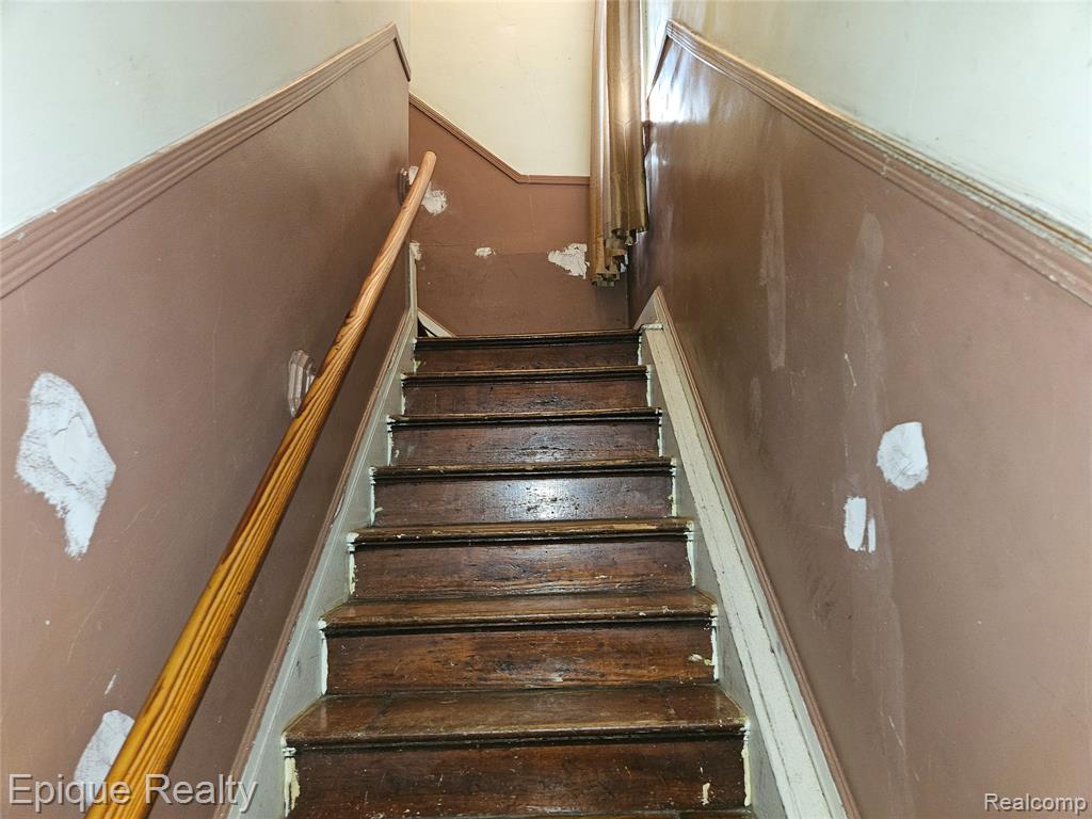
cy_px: 410
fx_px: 726
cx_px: 546
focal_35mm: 23
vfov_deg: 58.9
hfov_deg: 73.9
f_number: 1.8
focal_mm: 5.4
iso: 125
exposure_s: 1/10.8
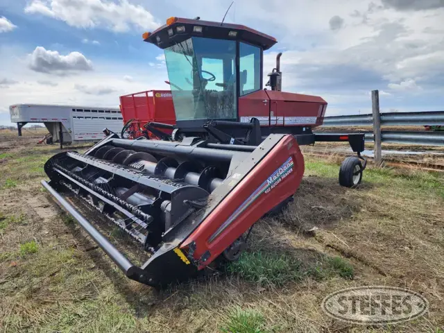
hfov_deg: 73.9
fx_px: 295
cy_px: 166
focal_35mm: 23
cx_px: 222
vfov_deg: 58.9
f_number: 1.8
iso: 12
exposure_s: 1/907
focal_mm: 6.4
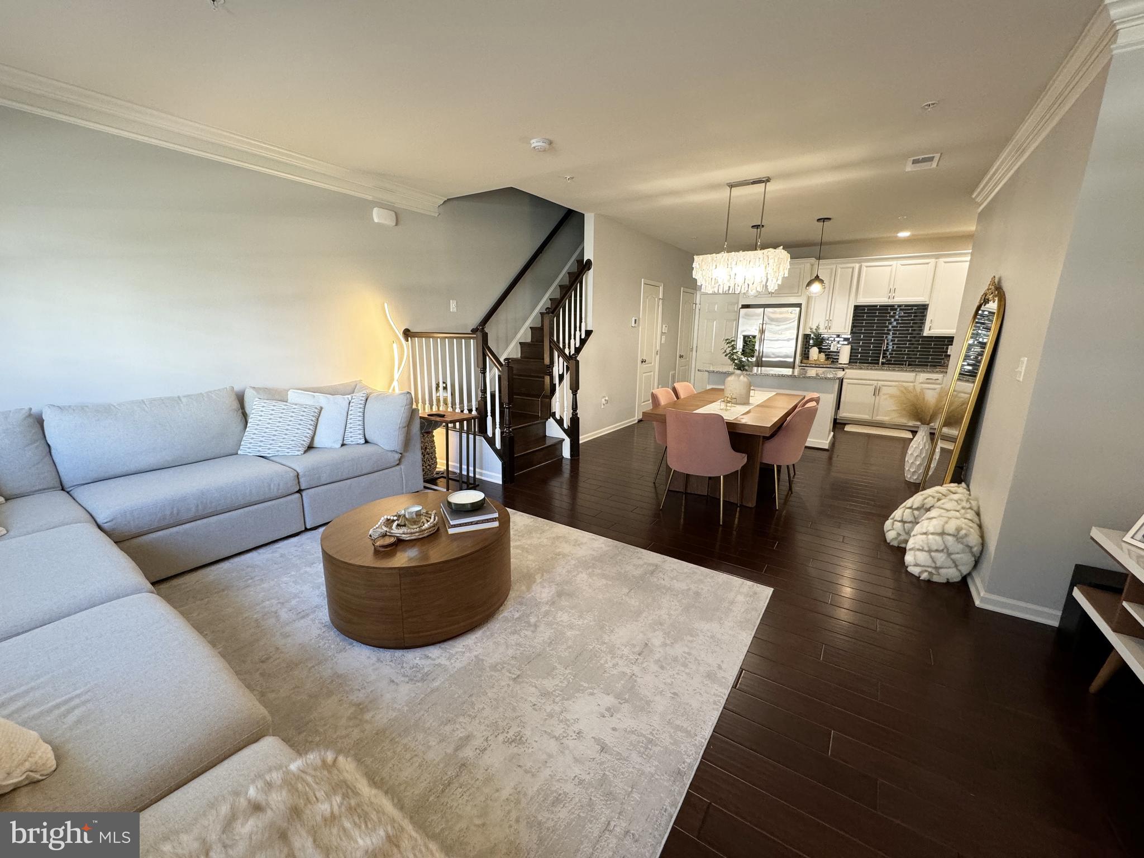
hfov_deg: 102.1
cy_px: 429
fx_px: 463
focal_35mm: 14
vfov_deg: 85.7
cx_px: 572
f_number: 2.2
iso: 200
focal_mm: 2.22
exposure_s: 1/60
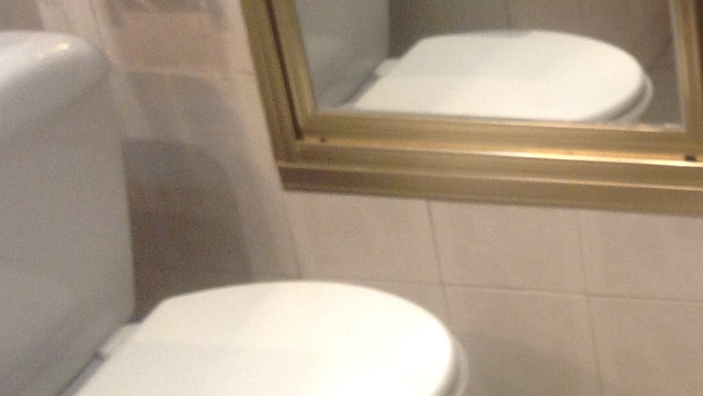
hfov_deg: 20.7
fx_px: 1789
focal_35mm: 96
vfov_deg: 12.6
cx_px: 851
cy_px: 77
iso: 125
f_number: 2.4
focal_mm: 4.28
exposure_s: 1/15
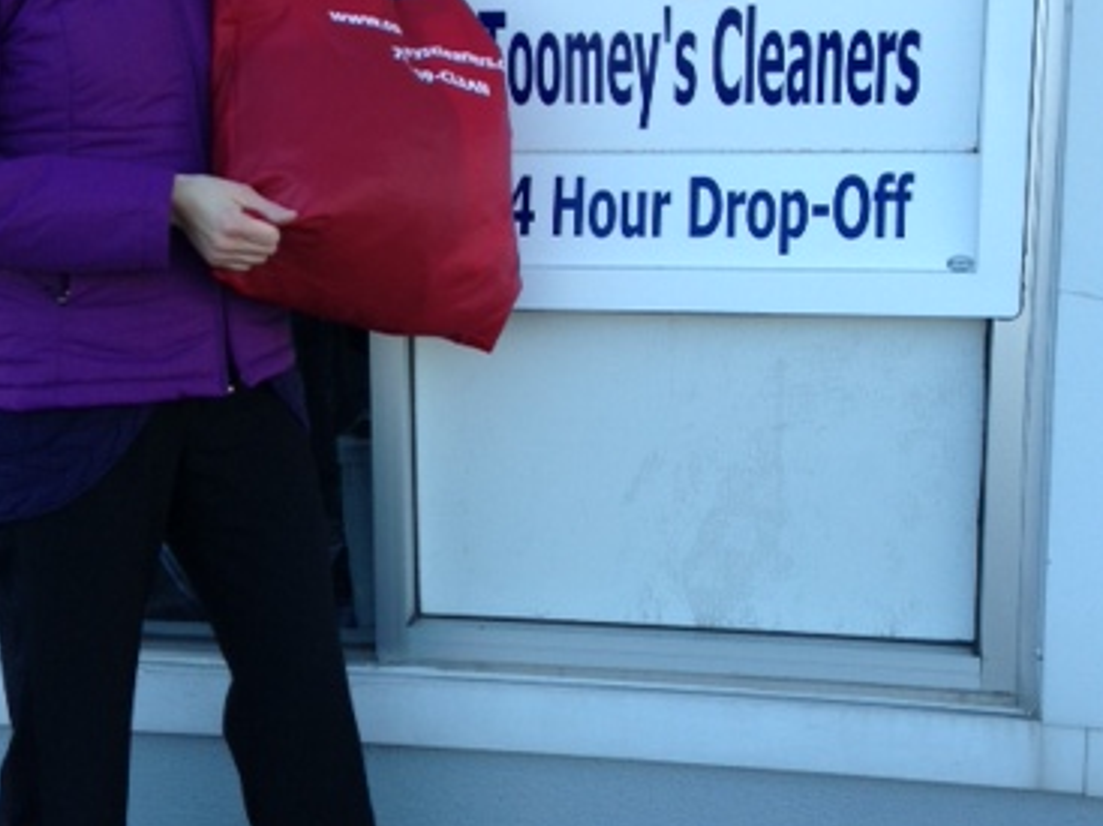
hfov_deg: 31.7
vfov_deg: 24.0
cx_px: 523
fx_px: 1943
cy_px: 402
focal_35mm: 61
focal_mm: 4.28
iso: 50
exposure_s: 1/273
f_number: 2.4
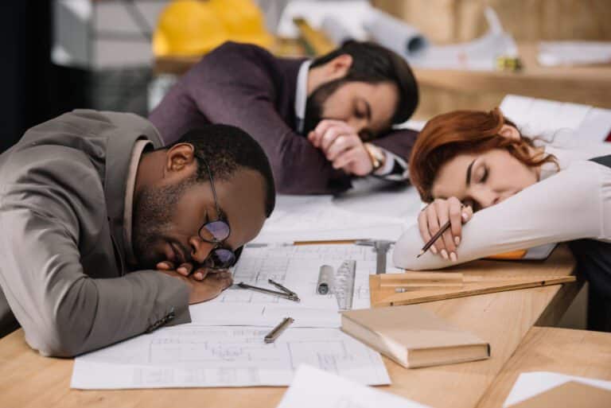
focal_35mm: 116
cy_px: 204
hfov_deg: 17.6
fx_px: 1970
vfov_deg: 11.8
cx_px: 306
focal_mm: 116
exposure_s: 1/160
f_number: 3.5
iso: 125
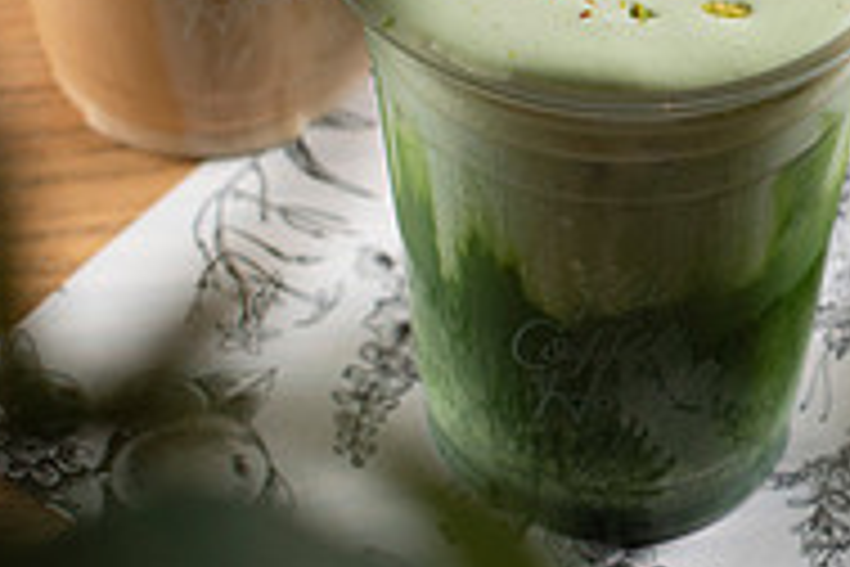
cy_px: 230
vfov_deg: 8.0
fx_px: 4061
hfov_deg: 11.8
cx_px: 835
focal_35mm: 172
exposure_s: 1/250
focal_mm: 50
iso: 50
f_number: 4.5
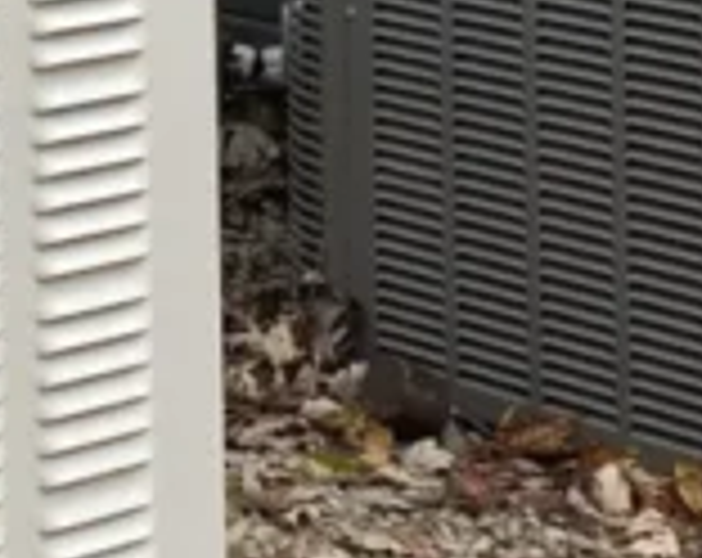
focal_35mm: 167
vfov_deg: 8.5
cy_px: -752
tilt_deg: +2.4
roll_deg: -0.7
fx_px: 3461
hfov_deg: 10.3
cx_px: -873
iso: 32
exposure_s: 1/171
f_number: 1.8
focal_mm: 4.25
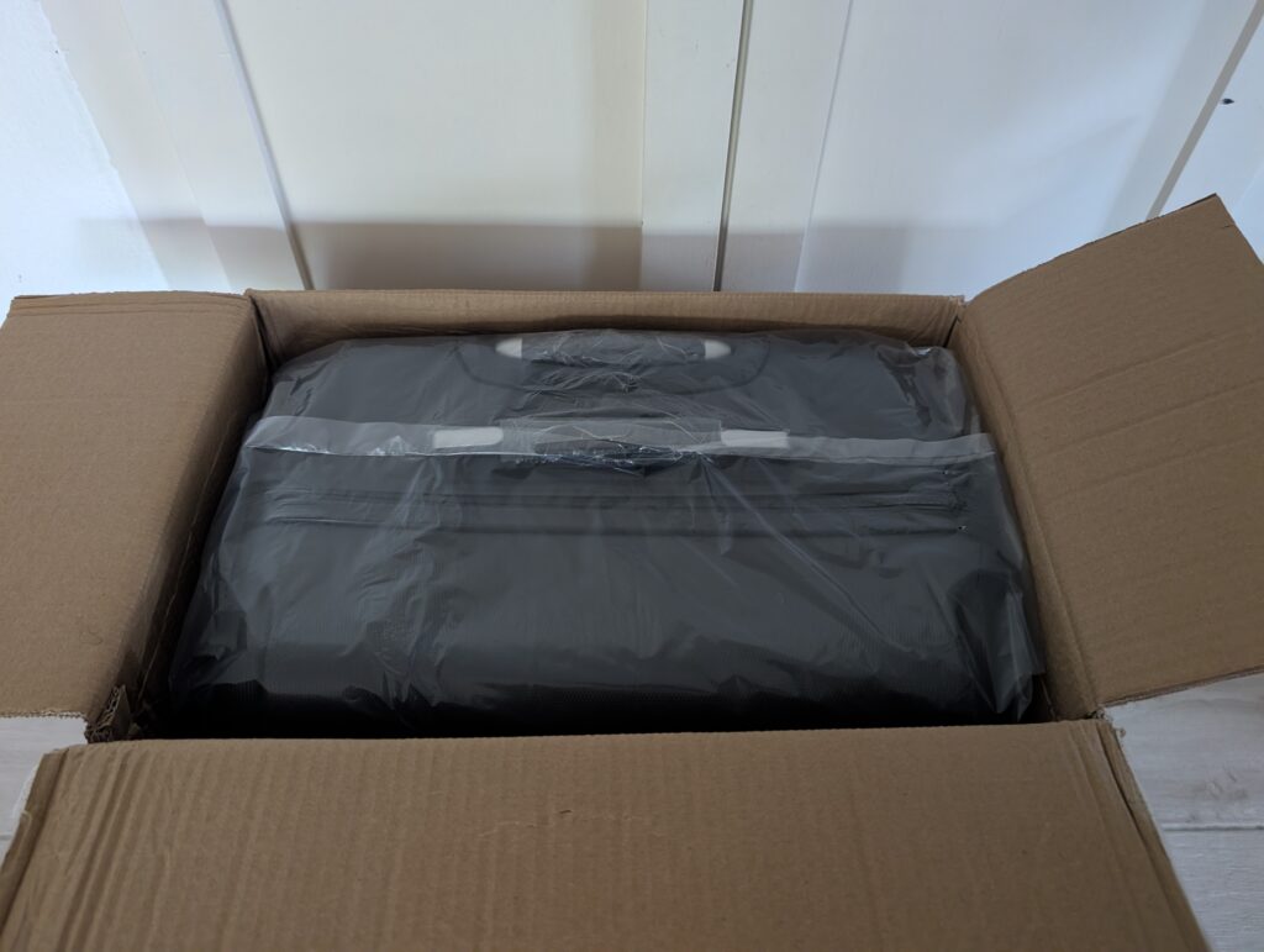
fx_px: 878
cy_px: 476
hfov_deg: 71.5
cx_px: 632
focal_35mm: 24
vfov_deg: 56.9
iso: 910
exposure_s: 1/63.7
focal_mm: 6.9
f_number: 1.68
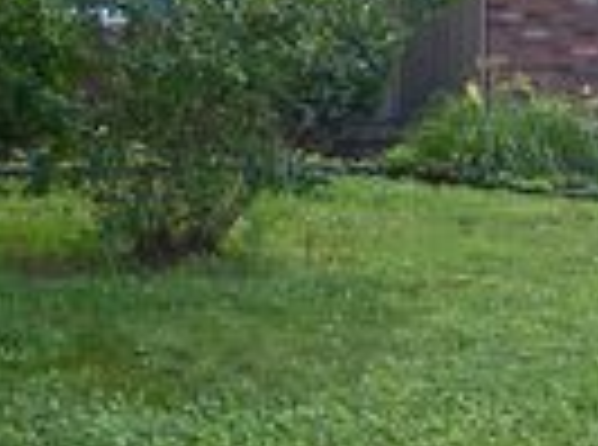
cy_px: -88
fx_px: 2533
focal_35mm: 147
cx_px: 288
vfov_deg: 9.9
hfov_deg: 13.5
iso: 64
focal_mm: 6.9
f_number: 3
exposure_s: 1/80
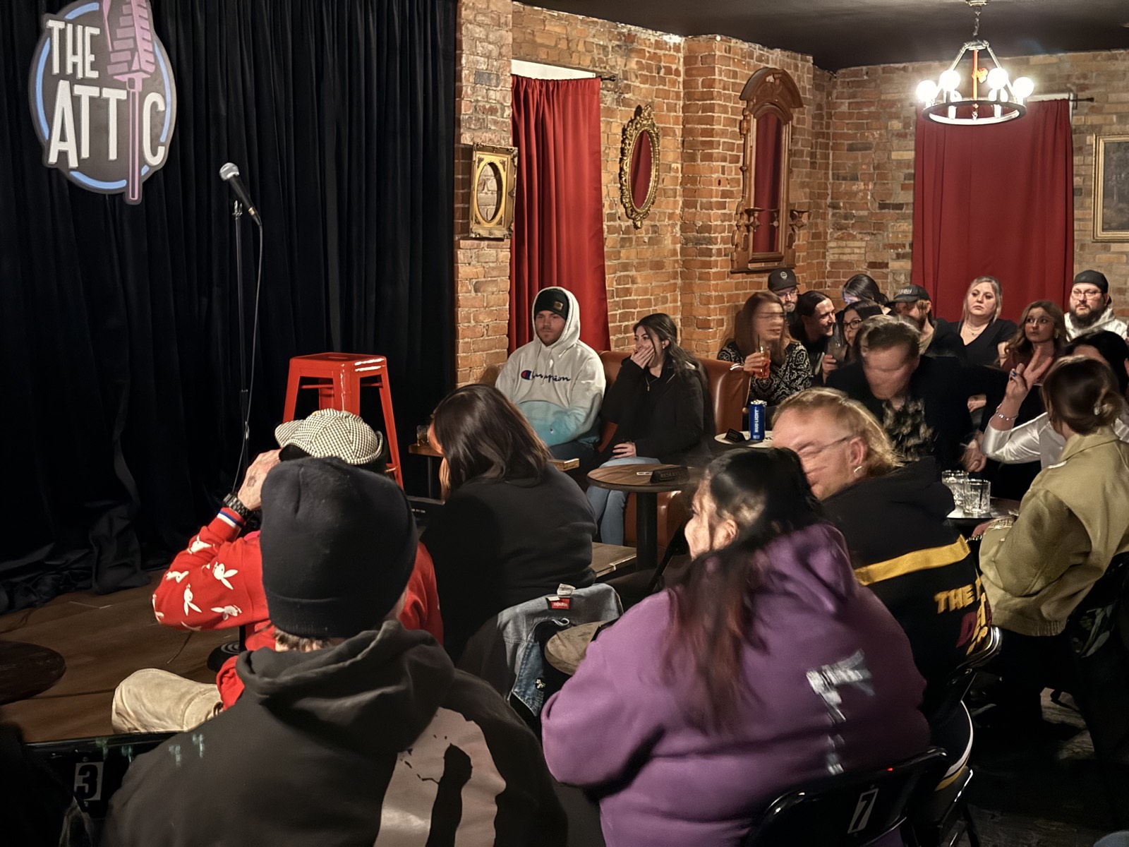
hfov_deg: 39.7
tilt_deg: -7.9
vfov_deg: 30.3
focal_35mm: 48
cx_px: 564
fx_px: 1566
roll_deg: +0.3
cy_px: 424
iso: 800
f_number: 1.78
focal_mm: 6.76
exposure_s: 1/5
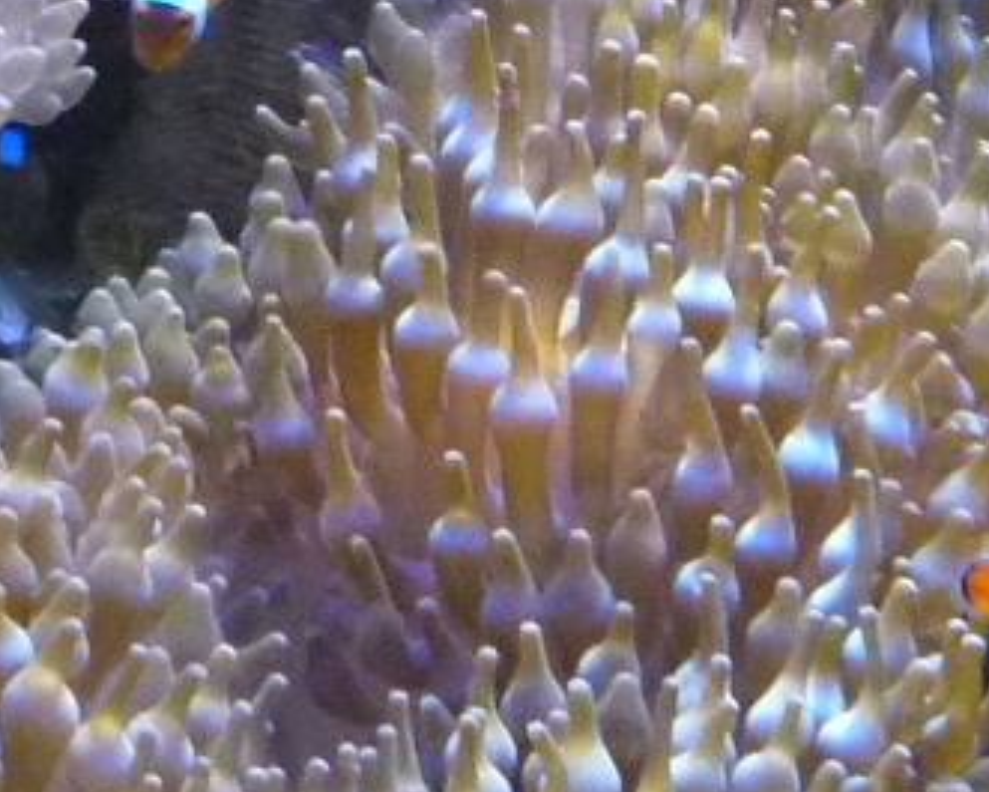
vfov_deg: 12.7
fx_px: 3455
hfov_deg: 16.2
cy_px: -224
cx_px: 759
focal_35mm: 118
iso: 400
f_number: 3.3
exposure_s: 1/20
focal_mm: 4.1
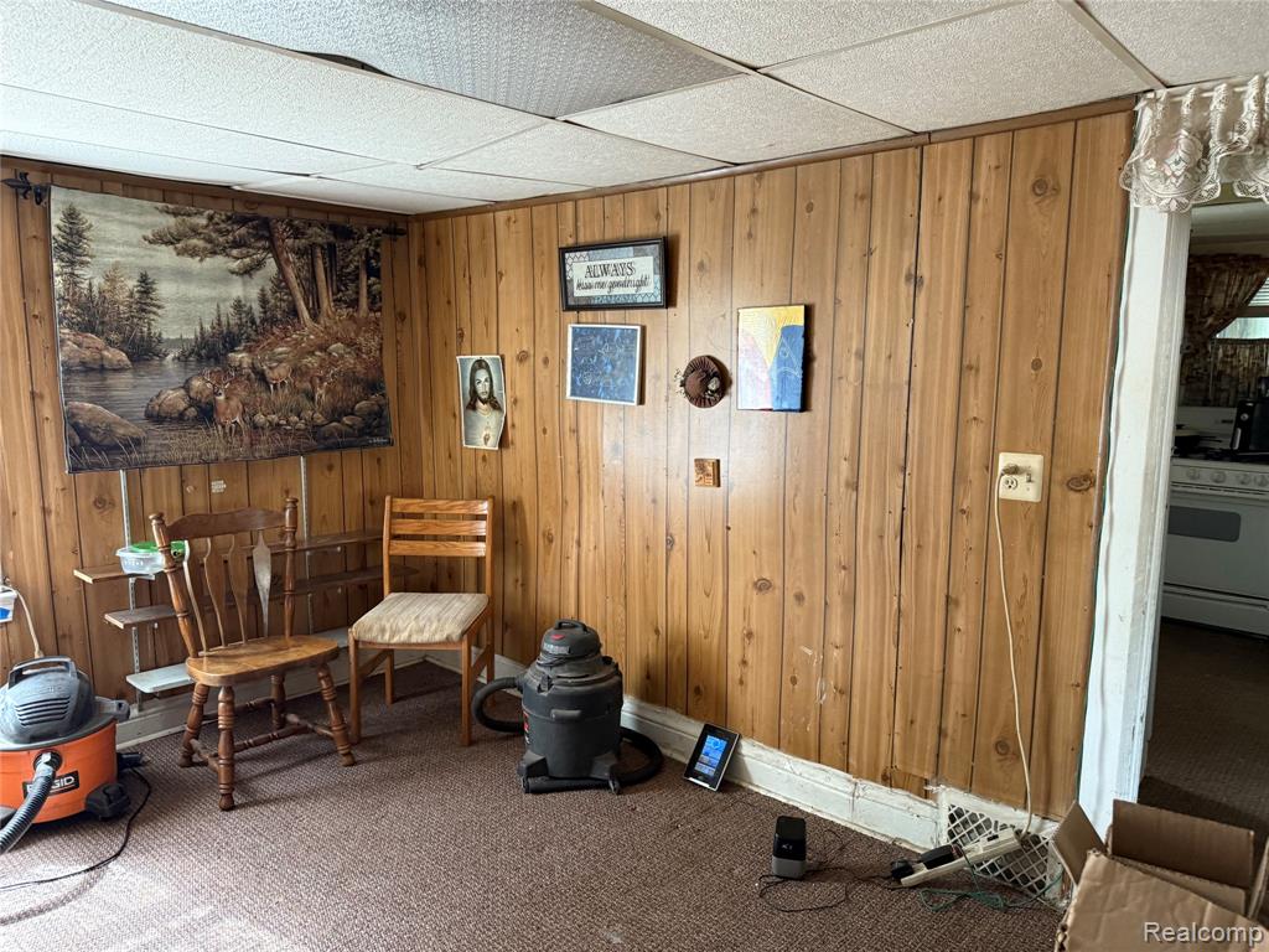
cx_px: 634
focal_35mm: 24
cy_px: 476
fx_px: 880
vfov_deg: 56.8
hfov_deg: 71.6
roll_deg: -0.1
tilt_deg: -8.5
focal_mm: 6.76
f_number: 1.78
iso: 400
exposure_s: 1/60
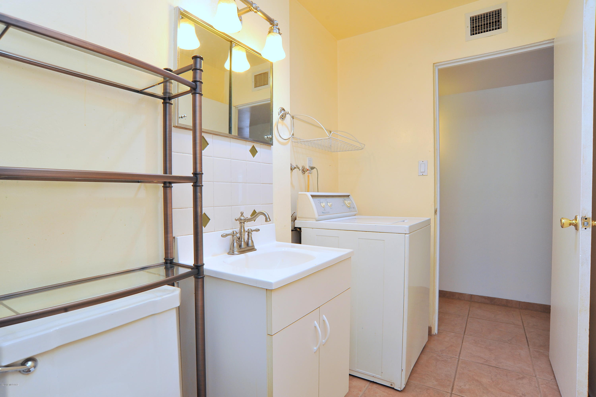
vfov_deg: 67.3
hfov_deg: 90.0
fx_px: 298
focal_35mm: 18
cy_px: 198
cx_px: 298
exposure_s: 1/50
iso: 640
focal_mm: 18
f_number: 9
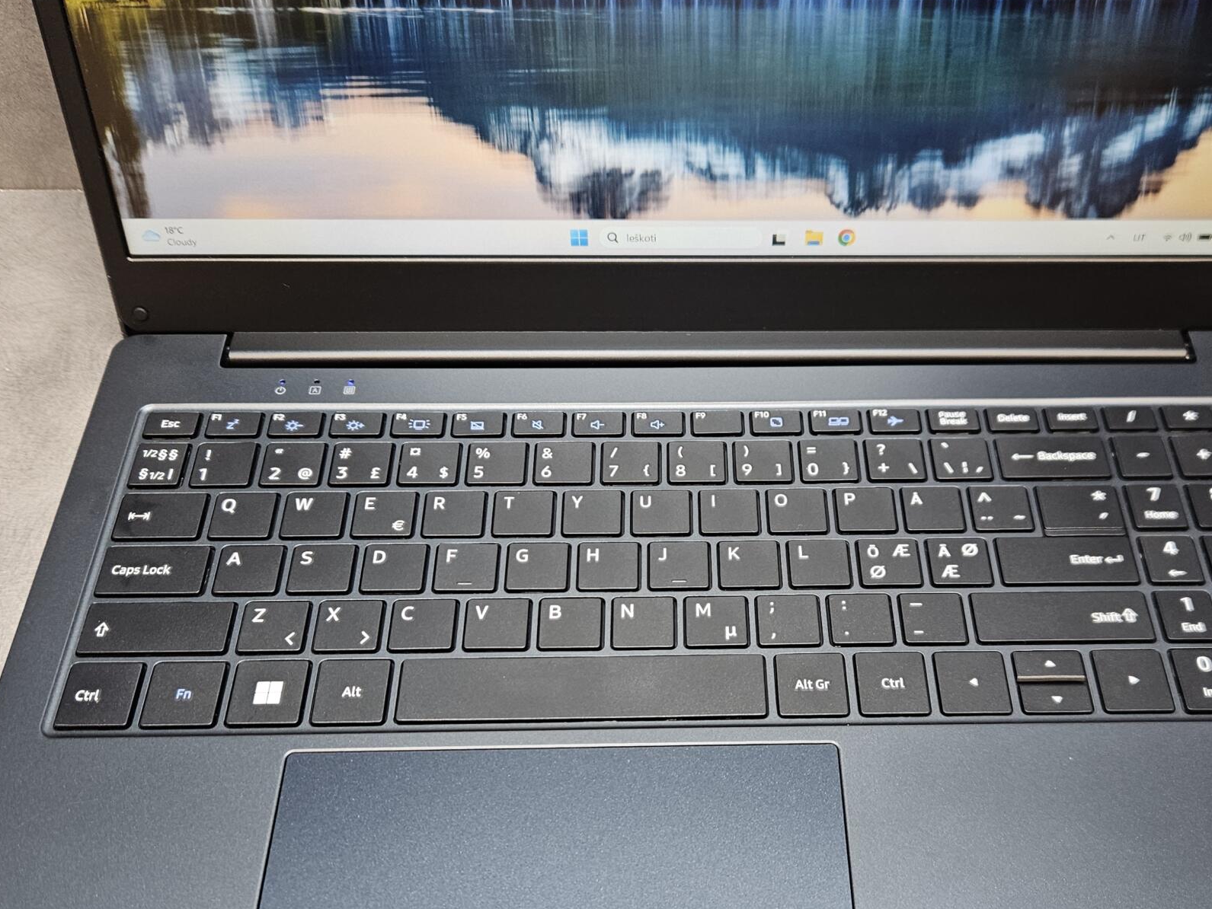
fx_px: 1296
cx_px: 726
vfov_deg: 38.4
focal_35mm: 37
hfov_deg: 49.8
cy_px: 575
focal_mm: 5.4
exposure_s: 1/100
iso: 200
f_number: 1.8
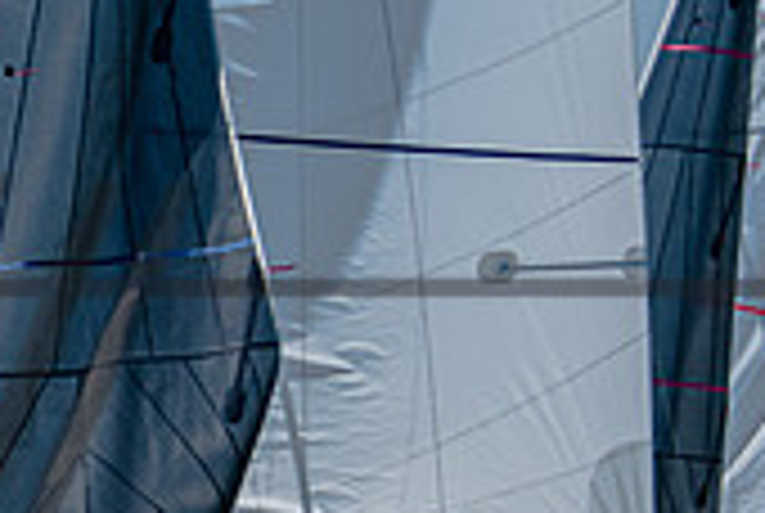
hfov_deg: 2.7
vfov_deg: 1.8
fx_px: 16327
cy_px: 394
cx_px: -454
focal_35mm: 767
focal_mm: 150
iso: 200
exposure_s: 1/2000
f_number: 5
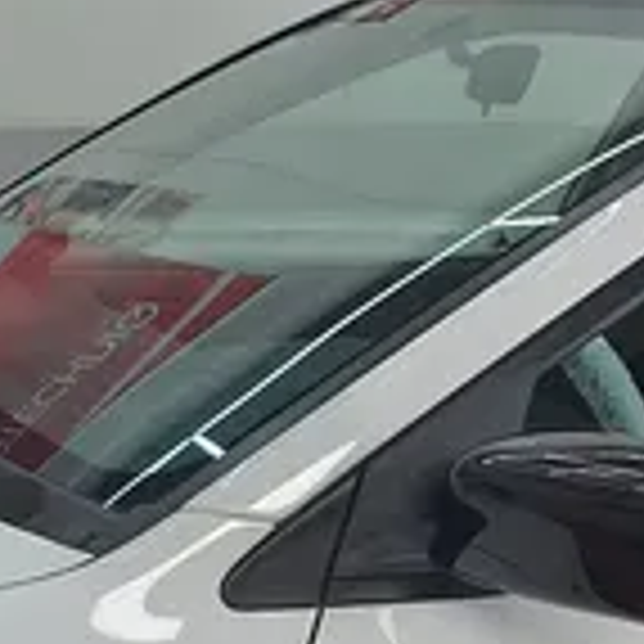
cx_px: -347
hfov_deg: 20.5
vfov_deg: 22.5
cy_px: 766
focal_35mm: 71
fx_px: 1494
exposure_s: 1/100
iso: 50
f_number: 1.8
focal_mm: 5.23
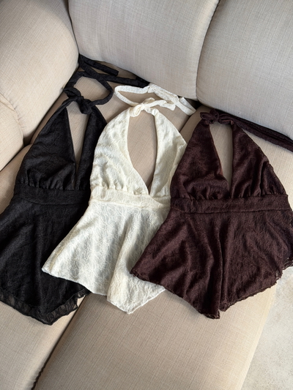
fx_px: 541
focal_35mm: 48
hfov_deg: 30.3
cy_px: 195
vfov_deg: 39.6
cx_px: 146
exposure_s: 1/60
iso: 160
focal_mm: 6.76
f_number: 1.78
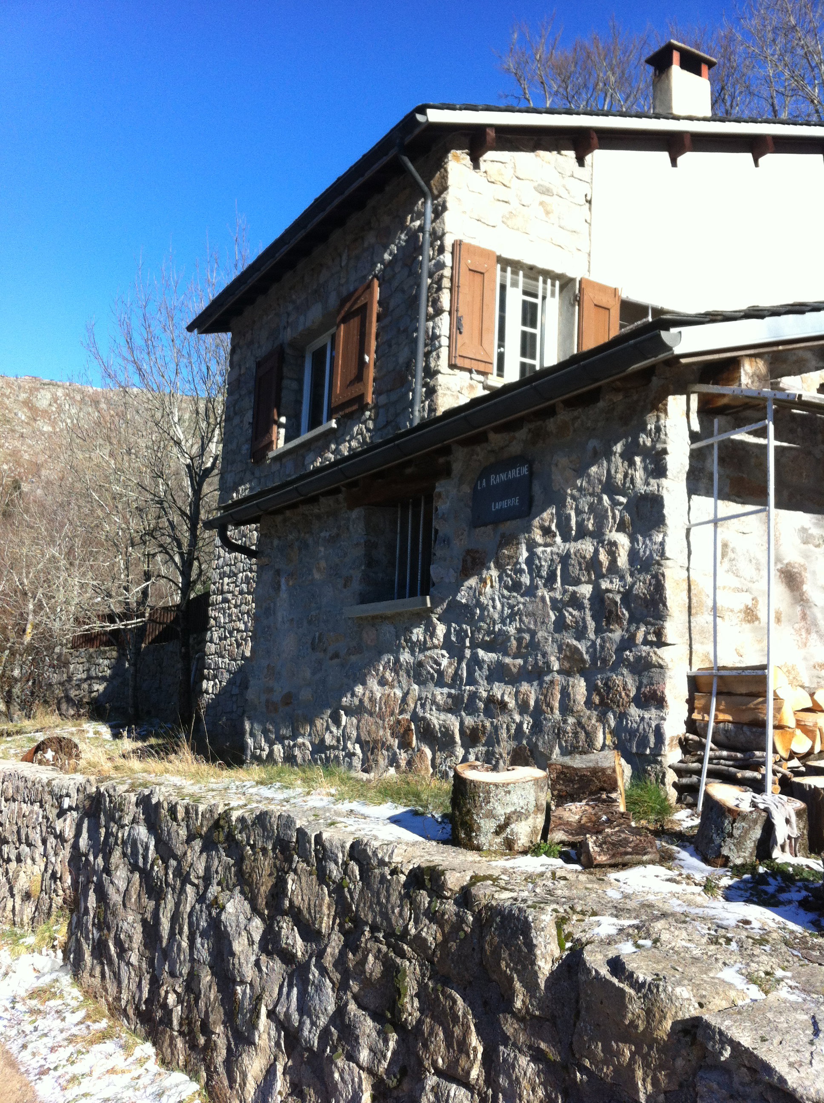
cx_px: 412
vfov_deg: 52.7
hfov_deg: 40.6
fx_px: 1114
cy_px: 552
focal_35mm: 35
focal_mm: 3.85
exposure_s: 1/721
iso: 80
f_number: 2.8
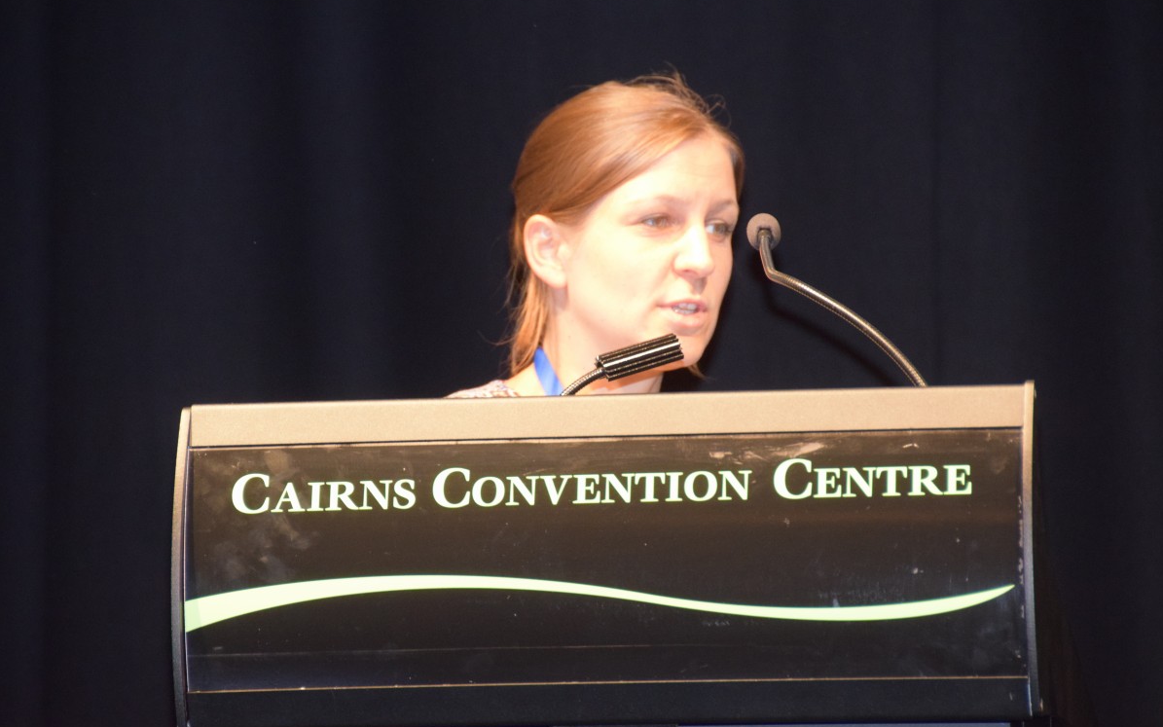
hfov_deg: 6.8
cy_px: 344
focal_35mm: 307
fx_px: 9731
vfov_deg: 4.3
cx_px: 583
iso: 2500
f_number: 5.6
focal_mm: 200
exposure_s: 1/60
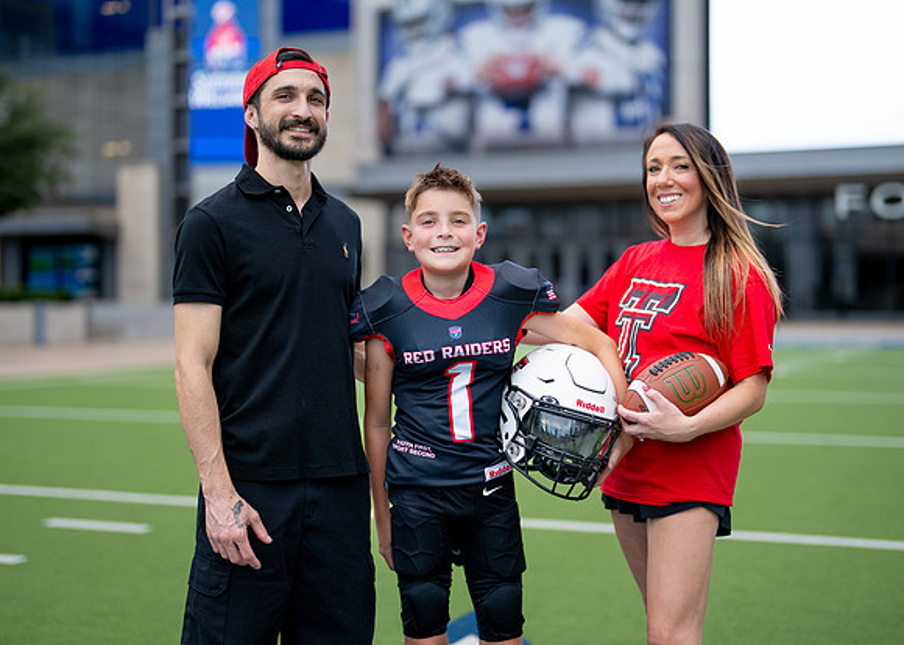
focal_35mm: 60
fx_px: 1536
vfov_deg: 23.7
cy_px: 300
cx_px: 463
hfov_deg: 32.8
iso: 100
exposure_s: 1/1600
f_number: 1.2
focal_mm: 50
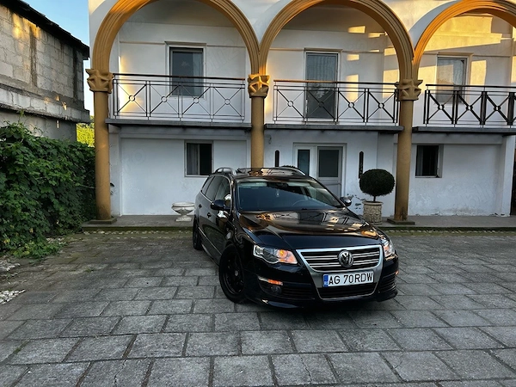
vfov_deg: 53.1
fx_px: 388
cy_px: 194
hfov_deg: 67.3
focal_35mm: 26
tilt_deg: -4.8
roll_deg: -0.8
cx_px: 258
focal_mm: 5.7
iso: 40
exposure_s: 1/197
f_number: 1.5
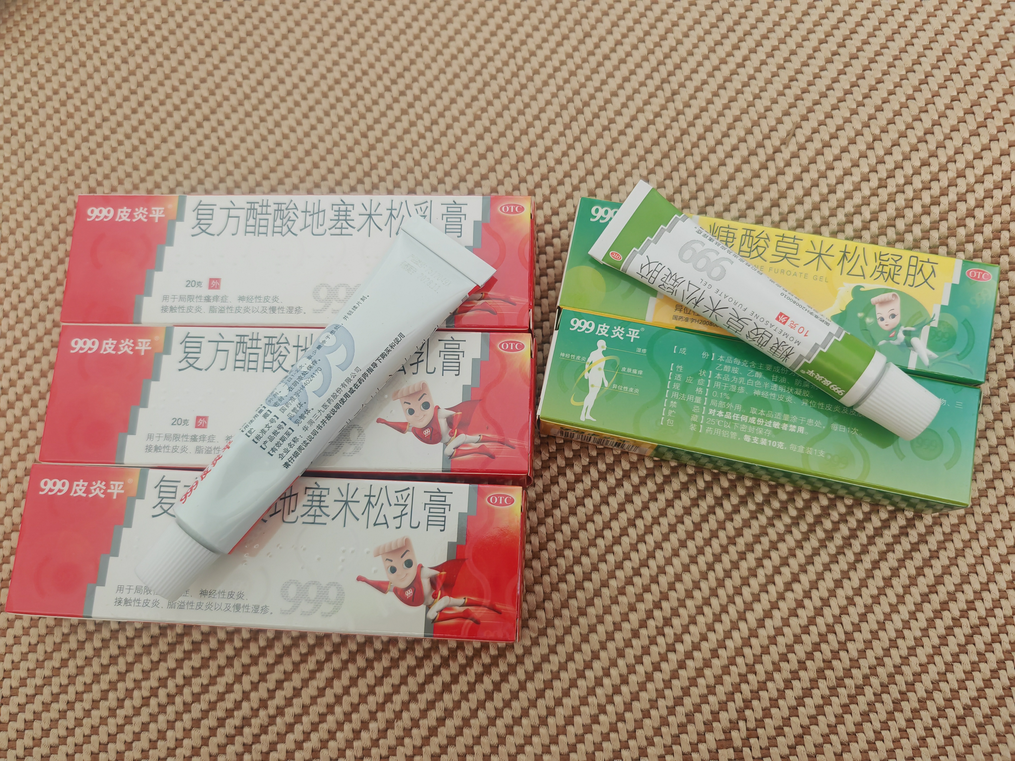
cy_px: 380
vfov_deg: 51.4
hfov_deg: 65.3
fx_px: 792
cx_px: 508
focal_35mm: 27
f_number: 1.6
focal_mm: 7.62
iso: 500
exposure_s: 1/100
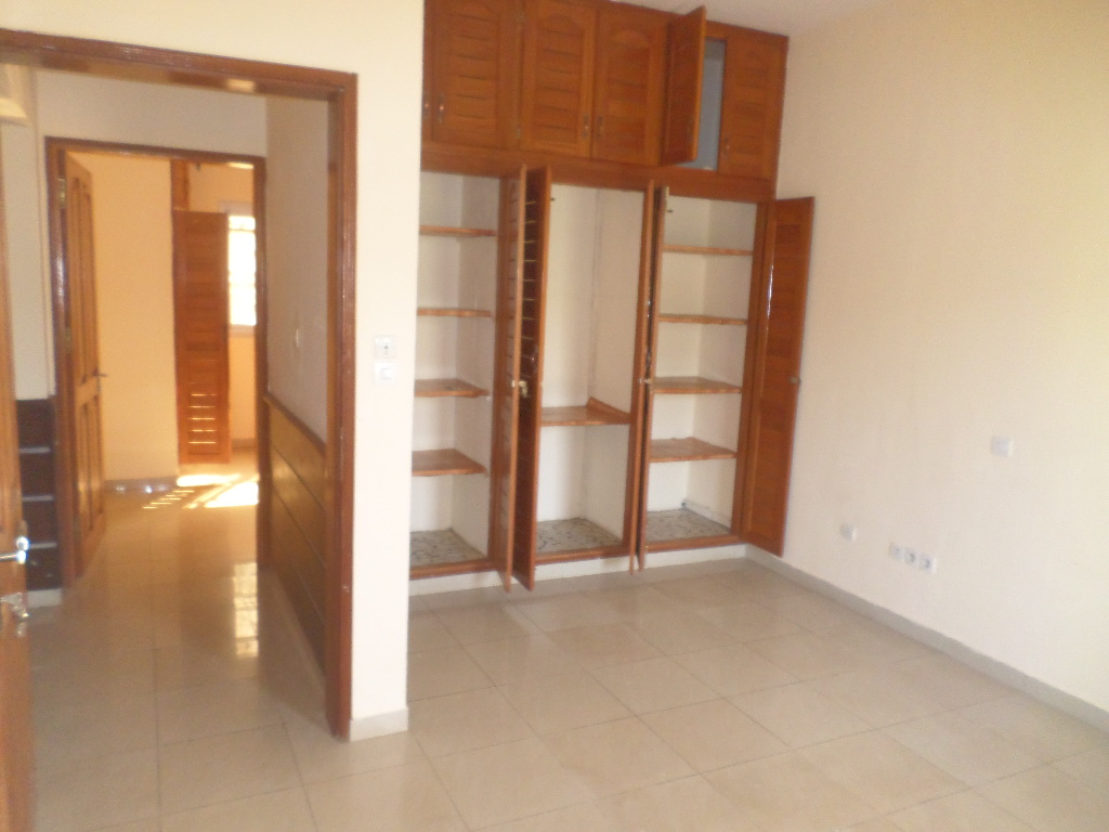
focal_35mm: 25
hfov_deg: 69.4
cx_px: 554
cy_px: 416
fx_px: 801
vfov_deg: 54.9
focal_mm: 4.5
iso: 240
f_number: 2.5
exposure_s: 1/30
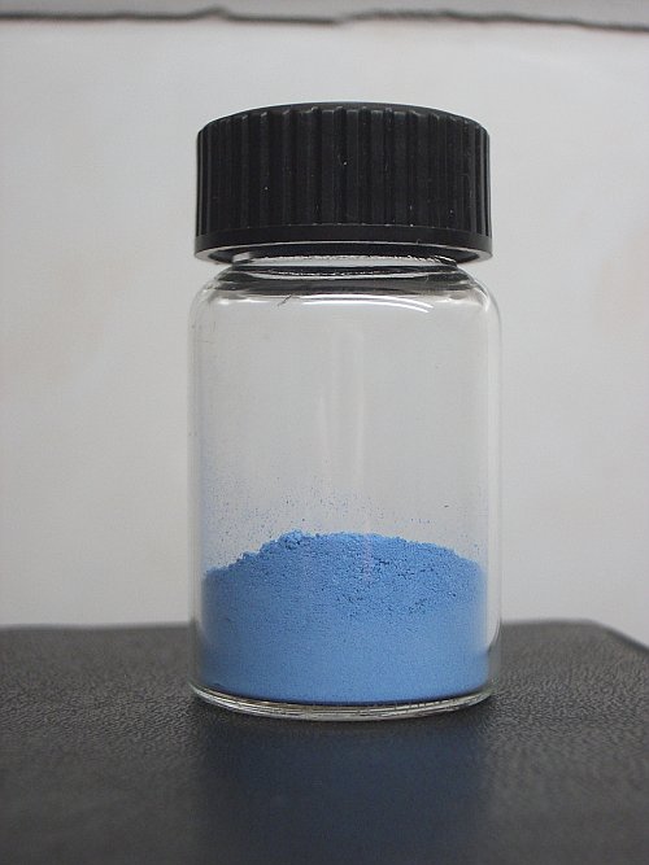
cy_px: 432
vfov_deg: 31.2
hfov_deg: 23.6
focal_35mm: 62
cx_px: 324
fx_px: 1550
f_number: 3.5
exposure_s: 1/80
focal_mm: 10.2
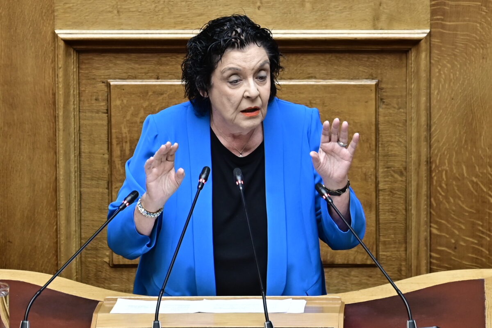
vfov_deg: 4.6
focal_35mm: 300
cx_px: 246
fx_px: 4100
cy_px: 164
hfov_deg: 6.9
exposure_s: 1/320
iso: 1000
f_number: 2.8
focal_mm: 200
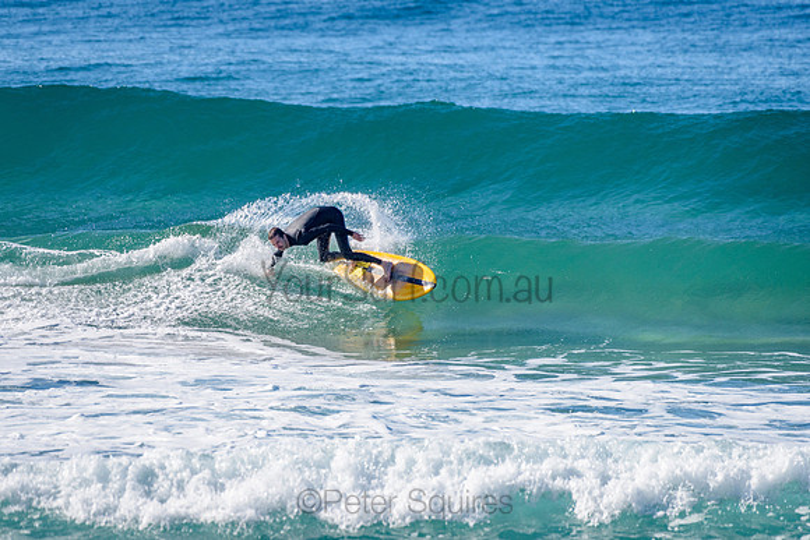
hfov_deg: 3.4
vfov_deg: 2.2
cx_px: 313
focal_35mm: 613
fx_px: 13801
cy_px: 240
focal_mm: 500
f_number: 5.6
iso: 160
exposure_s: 1/2000
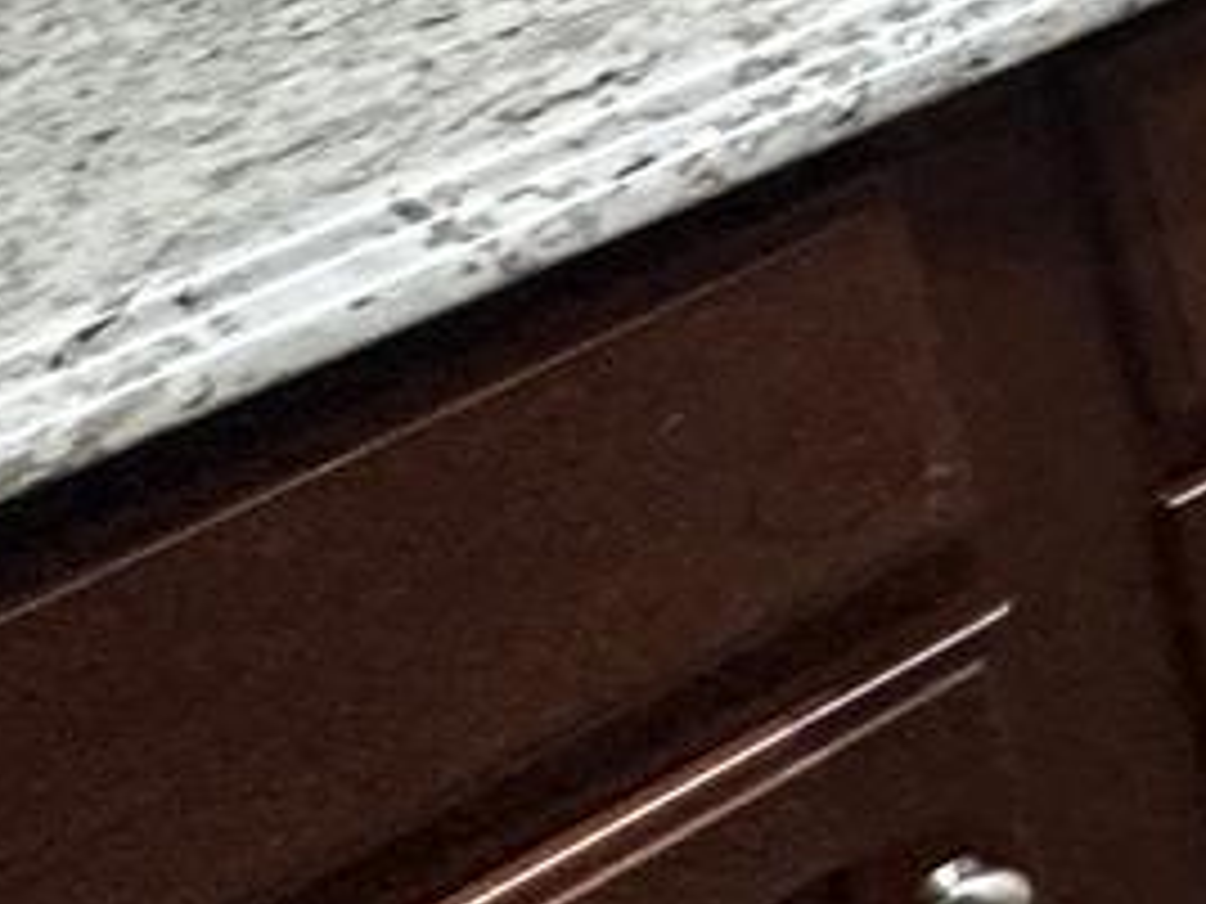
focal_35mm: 107
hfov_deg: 9.7
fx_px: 3728
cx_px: 4176
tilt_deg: -11.8
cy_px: -1601
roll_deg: +2.4
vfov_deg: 10.7
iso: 250
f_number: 2.2
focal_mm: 2.22
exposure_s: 1/120
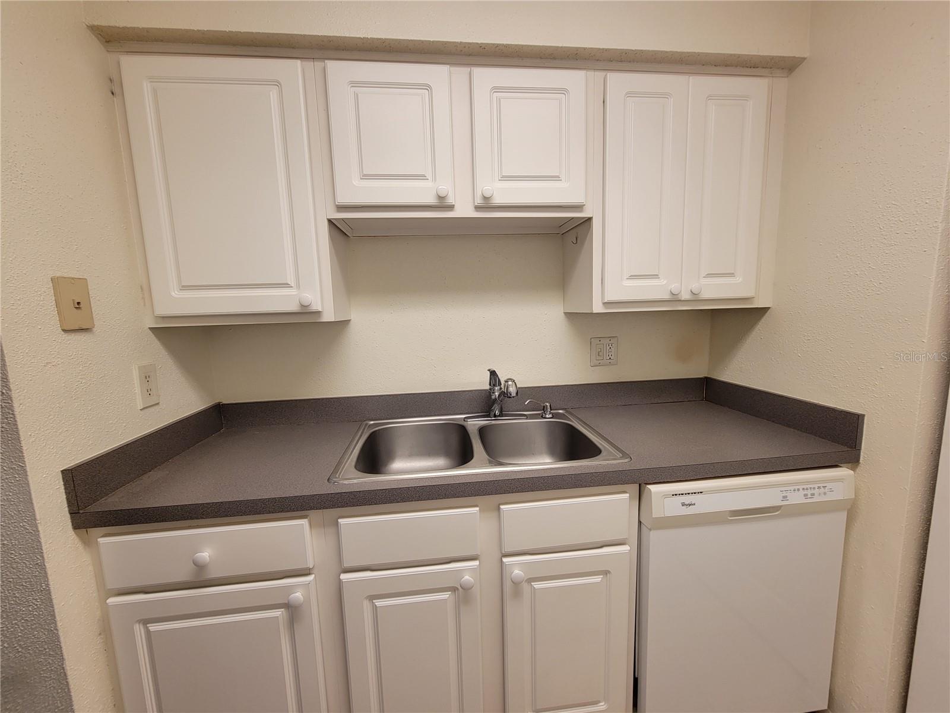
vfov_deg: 89.9
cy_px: 356
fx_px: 357
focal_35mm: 13
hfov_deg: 106.2
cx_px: 475
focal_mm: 2.2
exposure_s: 1/60
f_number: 2.2
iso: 64
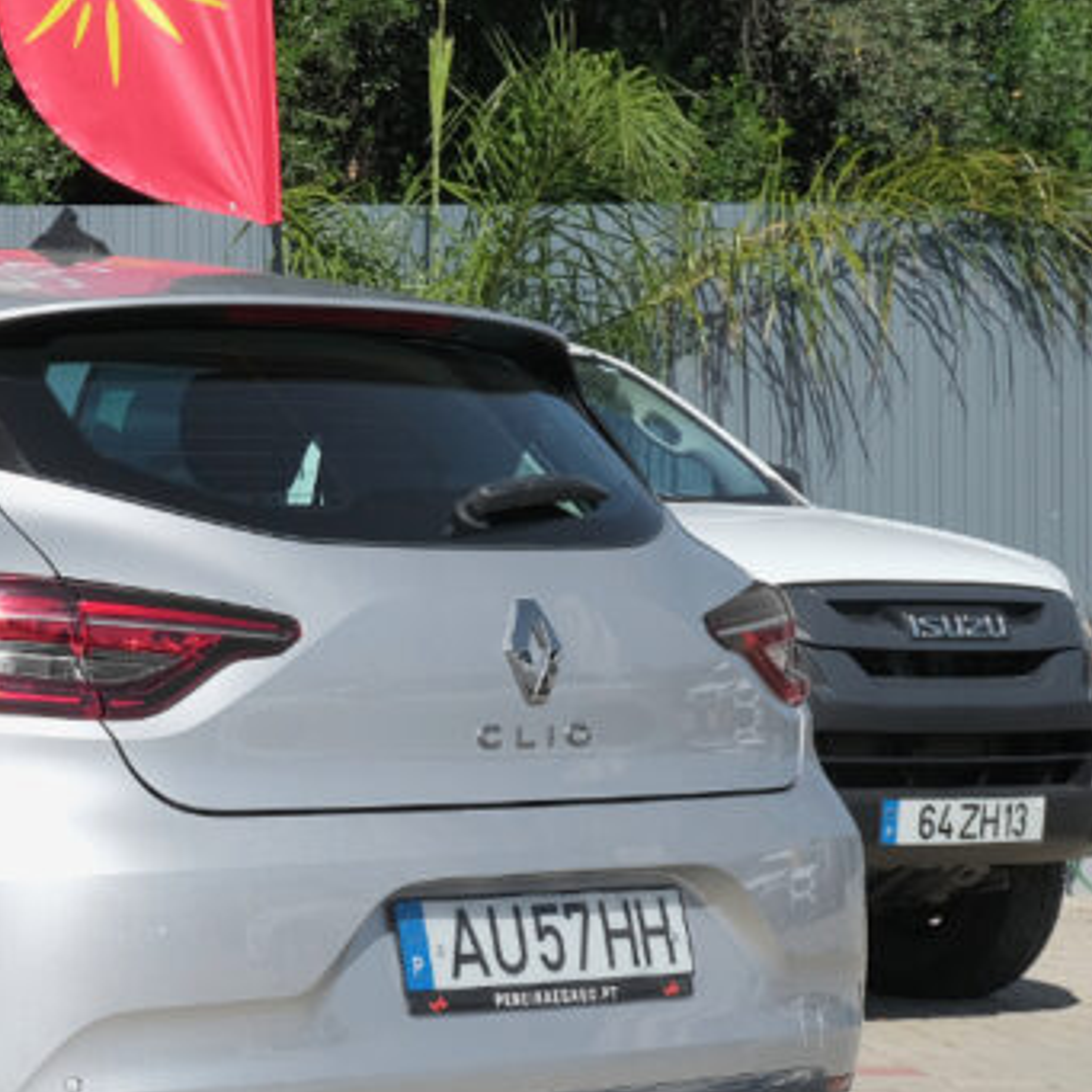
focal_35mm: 138
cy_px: 783
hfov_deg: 12.3
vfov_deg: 12.6
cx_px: -291
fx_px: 4925
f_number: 9
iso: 160
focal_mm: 36.3
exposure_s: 1/320
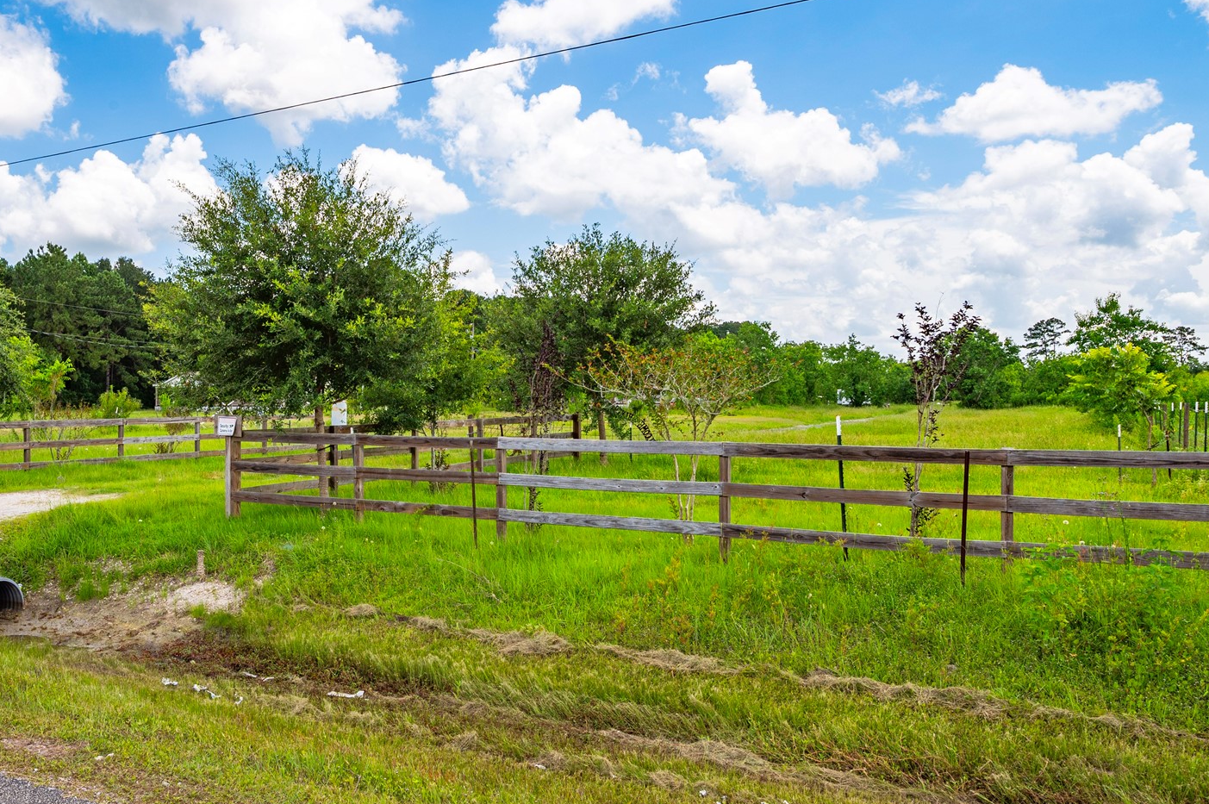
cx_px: 351
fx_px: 1040
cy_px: 405
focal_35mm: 31
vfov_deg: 42.3
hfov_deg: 58.2
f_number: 14
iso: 125
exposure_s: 1/80
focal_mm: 20
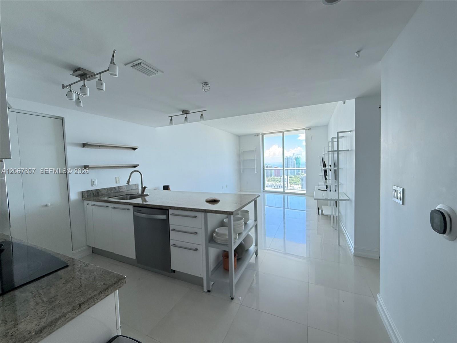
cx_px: 228
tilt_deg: -2.8
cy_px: 172
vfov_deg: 85.7
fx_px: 185
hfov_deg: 102.1
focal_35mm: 14
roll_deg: +1.1
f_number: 2.2
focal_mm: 2.22
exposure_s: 1/99
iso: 200
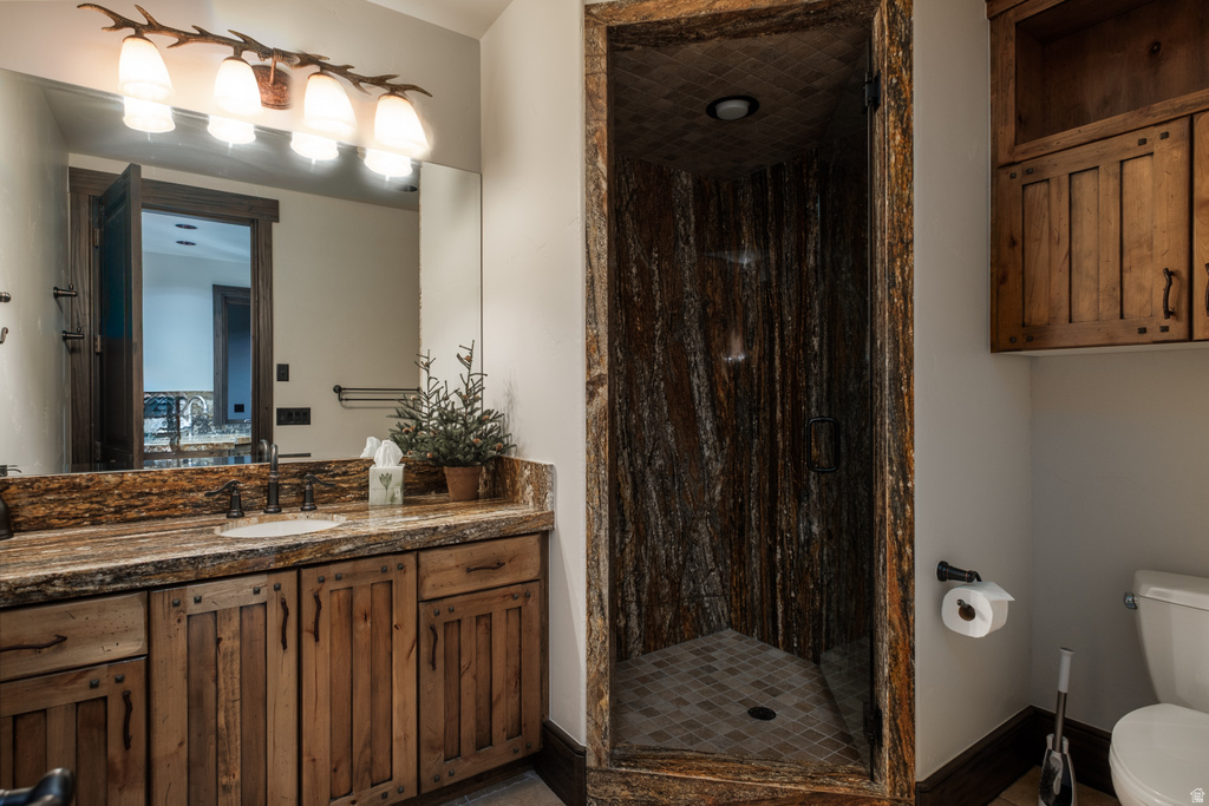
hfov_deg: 93.3
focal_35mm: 17
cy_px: 403
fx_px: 571
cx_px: 604
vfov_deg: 70.5
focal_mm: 11.5
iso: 400
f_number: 4
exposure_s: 1/5
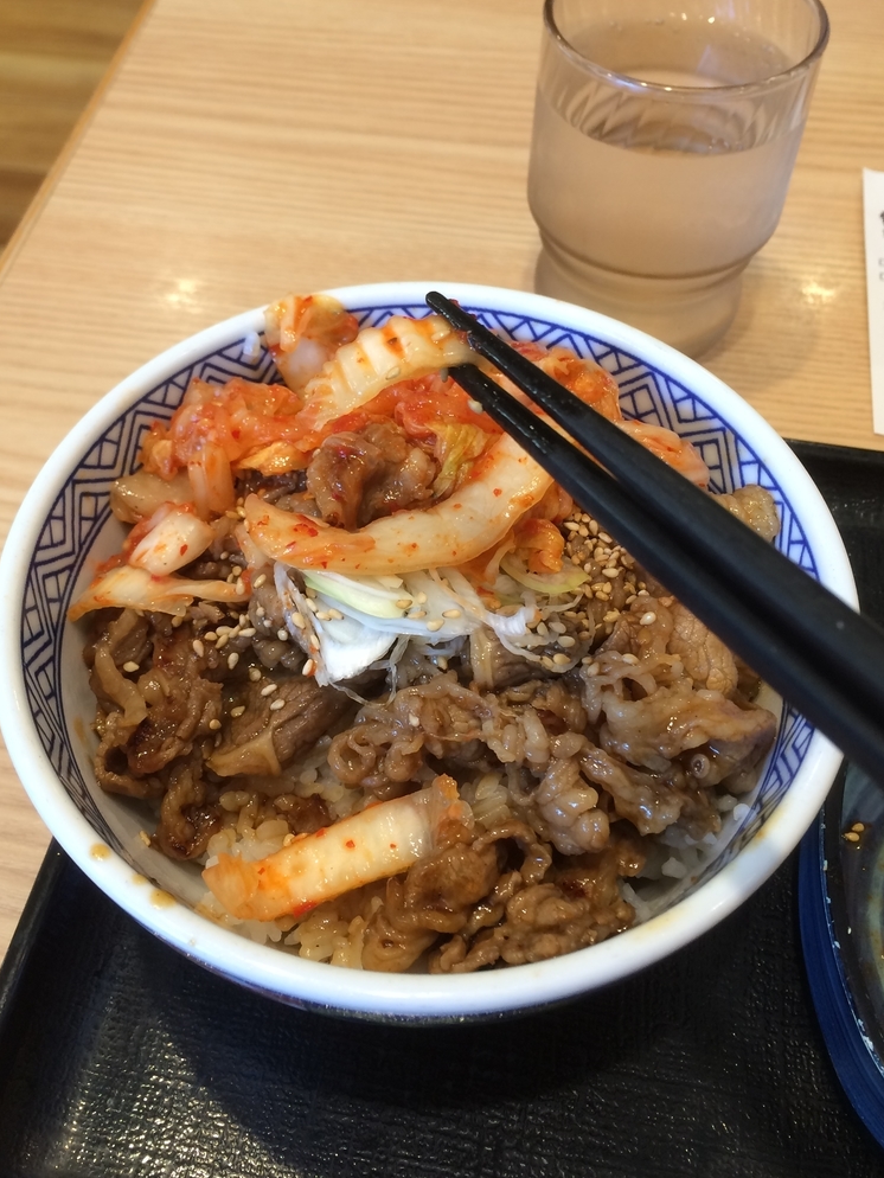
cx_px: 396
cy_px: 474
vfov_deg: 52.3
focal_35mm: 35
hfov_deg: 40.7
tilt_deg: -50.2
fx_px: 1191
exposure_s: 1/40
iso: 40
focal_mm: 4.15
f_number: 2.2
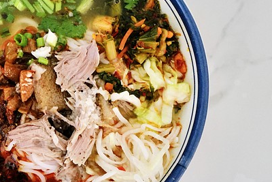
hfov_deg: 34.2
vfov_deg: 24.2
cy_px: 94
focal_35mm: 56
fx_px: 423
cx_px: 42
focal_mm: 28
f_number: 9
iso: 6400
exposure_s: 1/125
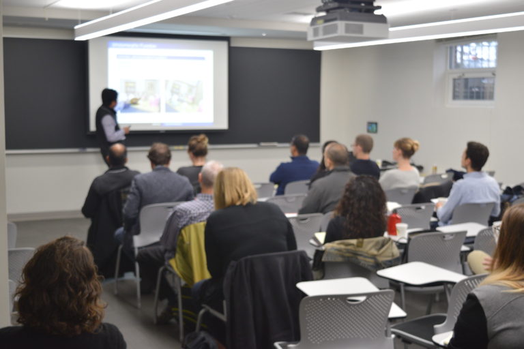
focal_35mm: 52
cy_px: 174
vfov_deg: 25.8
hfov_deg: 37.9
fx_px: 764
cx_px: 262
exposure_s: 1/60
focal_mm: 35
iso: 800
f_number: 4.5
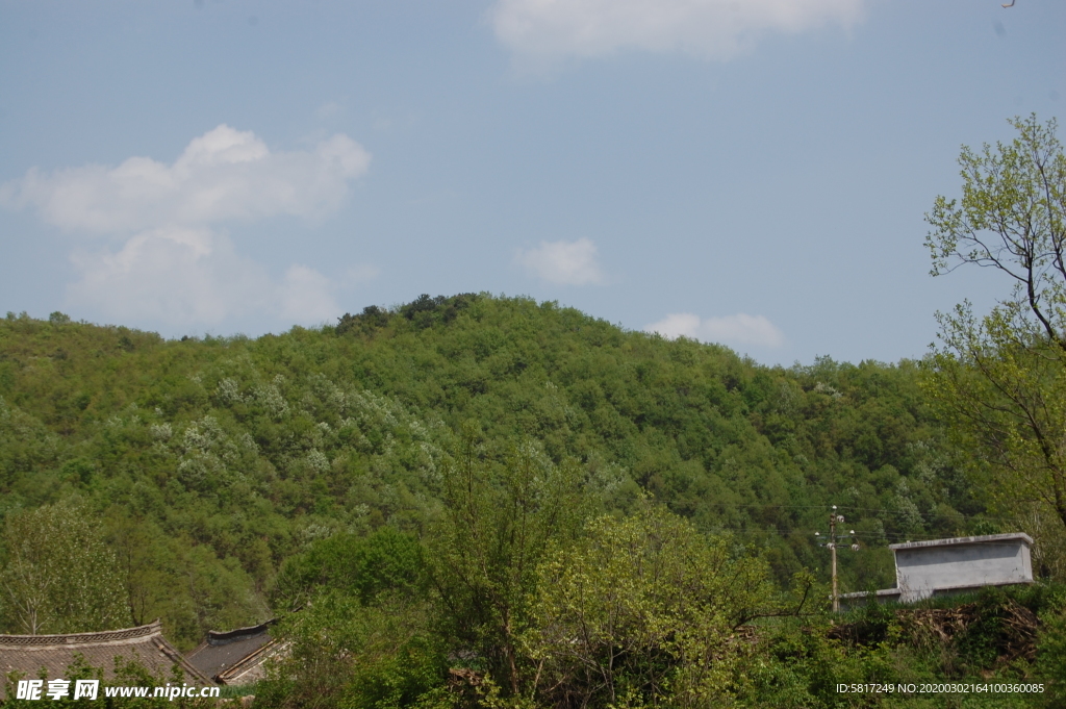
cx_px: 533
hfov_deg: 24.6
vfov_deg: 16.5
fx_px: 2441
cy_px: 354
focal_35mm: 82
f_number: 10
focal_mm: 55
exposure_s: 1/400
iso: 200
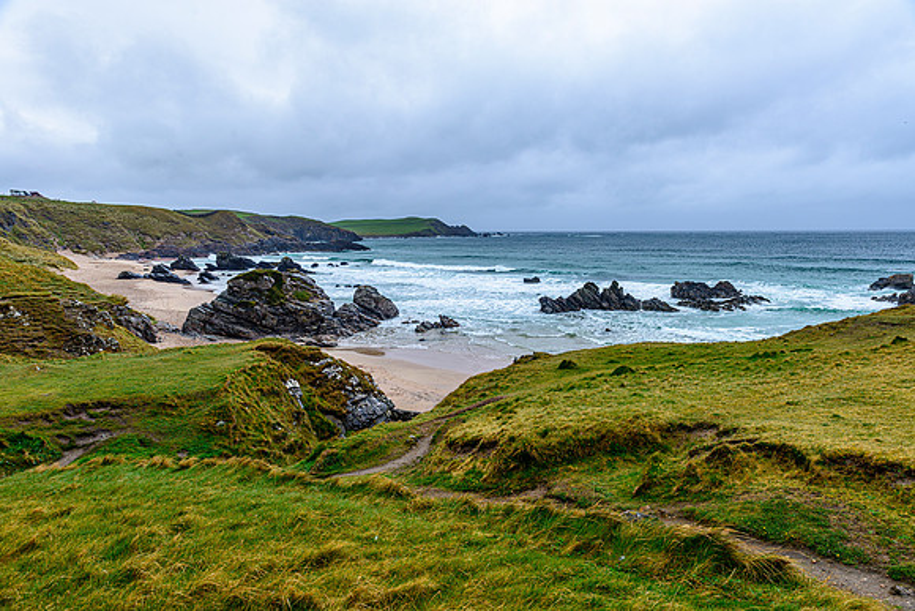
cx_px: 458
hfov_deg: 73.7
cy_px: 306
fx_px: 610
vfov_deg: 53.2
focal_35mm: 24
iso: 100
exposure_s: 1/30
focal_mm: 24
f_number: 8
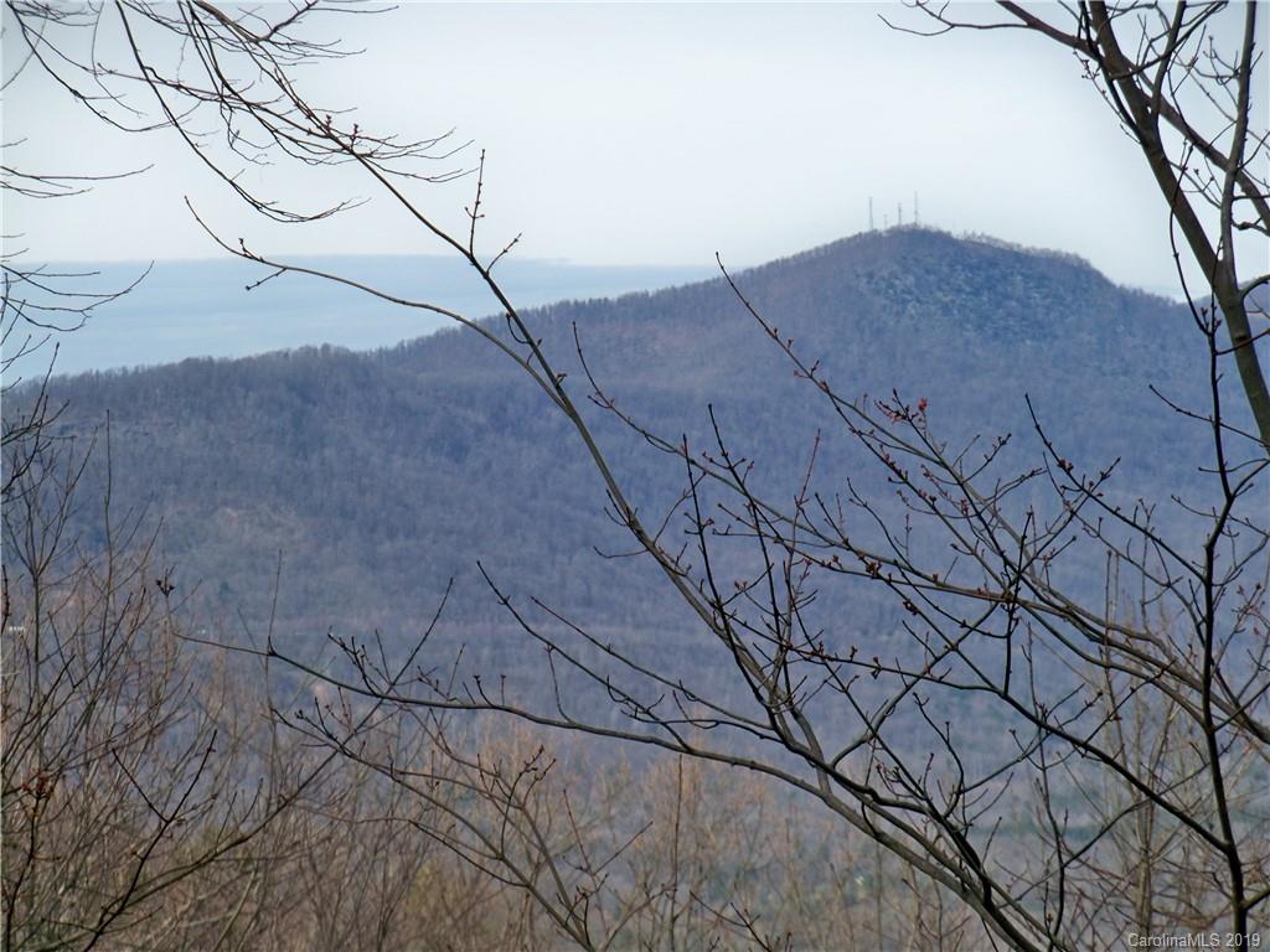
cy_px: 476
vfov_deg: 10.2
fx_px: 5356
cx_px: 635
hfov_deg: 13.5
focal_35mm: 146
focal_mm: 25.8
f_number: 4.3
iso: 80
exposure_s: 1/640
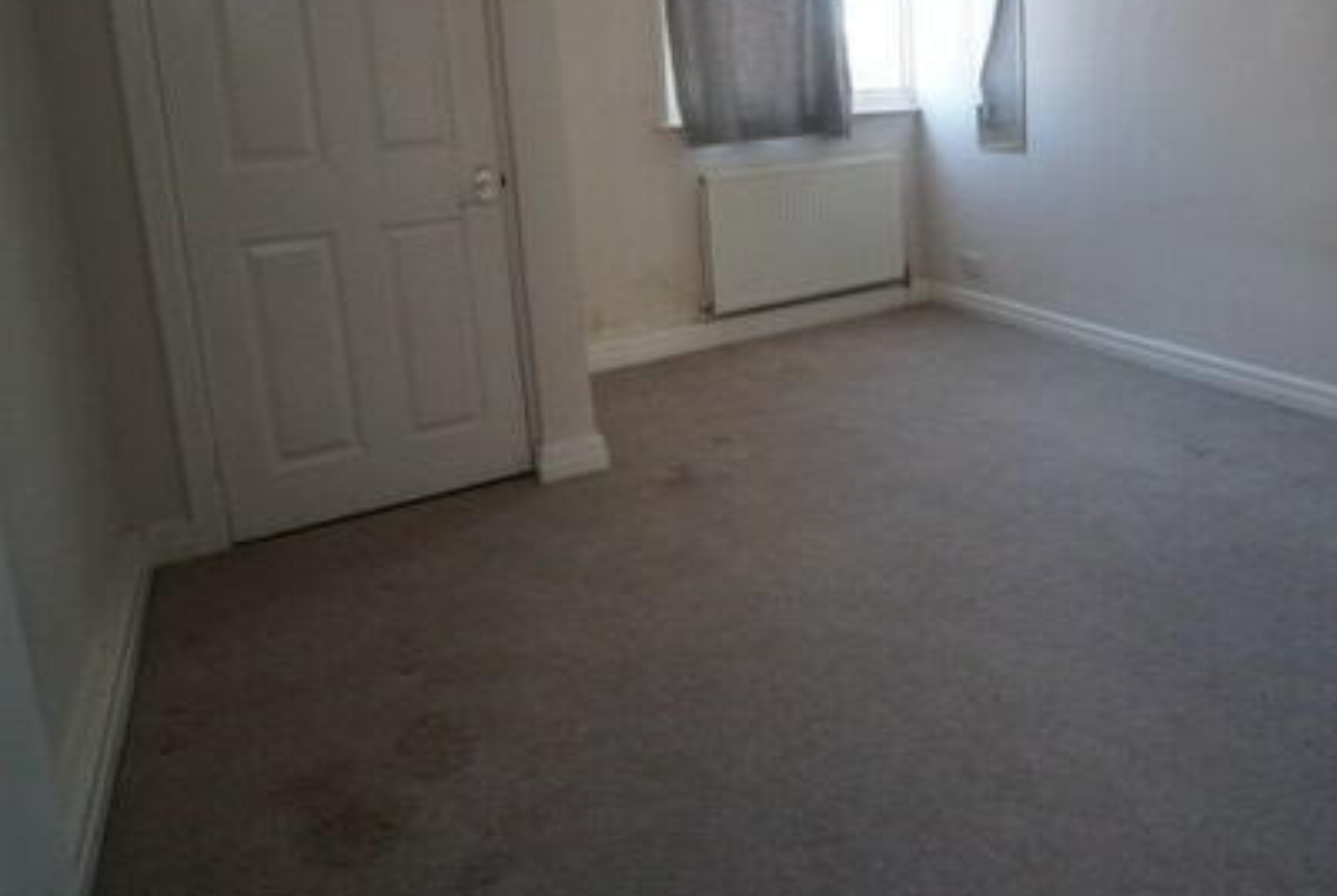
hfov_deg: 71.1
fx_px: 893
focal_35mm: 24
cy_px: 214
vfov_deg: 50.9
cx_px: 909
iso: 2000
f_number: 4
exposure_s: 1/160
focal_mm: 10
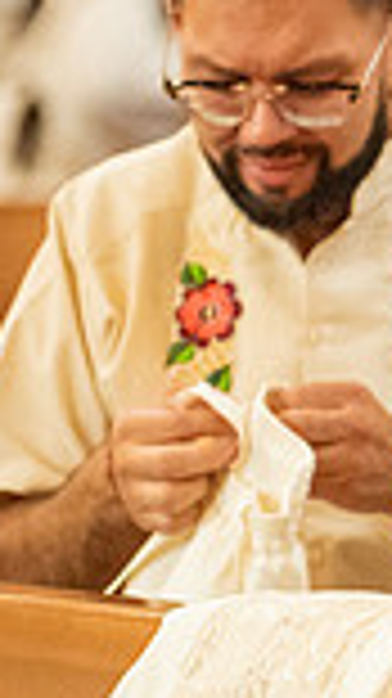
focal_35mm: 606
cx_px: 933
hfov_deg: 2.0
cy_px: 363
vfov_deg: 3.6
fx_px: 11216
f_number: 2.8
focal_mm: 155
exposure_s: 1/160
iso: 2000
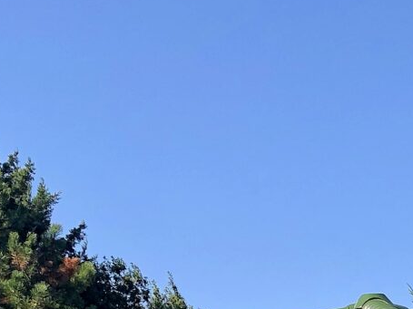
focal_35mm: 126
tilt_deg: +1.8
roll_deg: -0.3
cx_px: 480
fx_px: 1503
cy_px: 595
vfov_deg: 10.8
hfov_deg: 15.2
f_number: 1.8
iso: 20
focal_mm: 3.99
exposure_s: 1/972
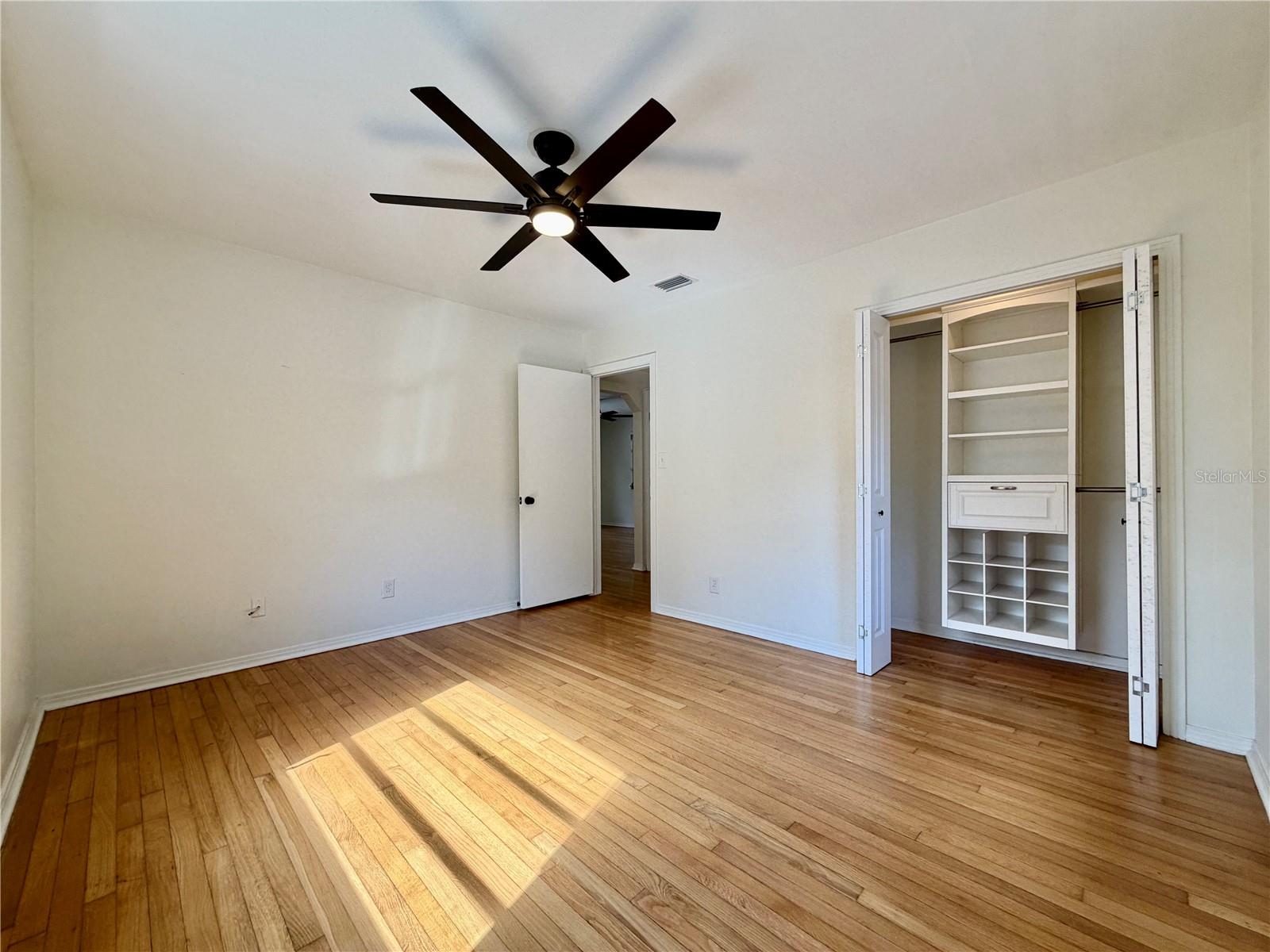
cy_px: 476
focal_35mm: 14
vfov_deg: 85.7
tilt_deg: -0.3
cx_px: 635
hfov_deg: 102.1
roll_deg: +0.5
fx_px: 514
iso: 100
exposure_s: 1/120
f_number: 2.2
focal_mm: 2.22
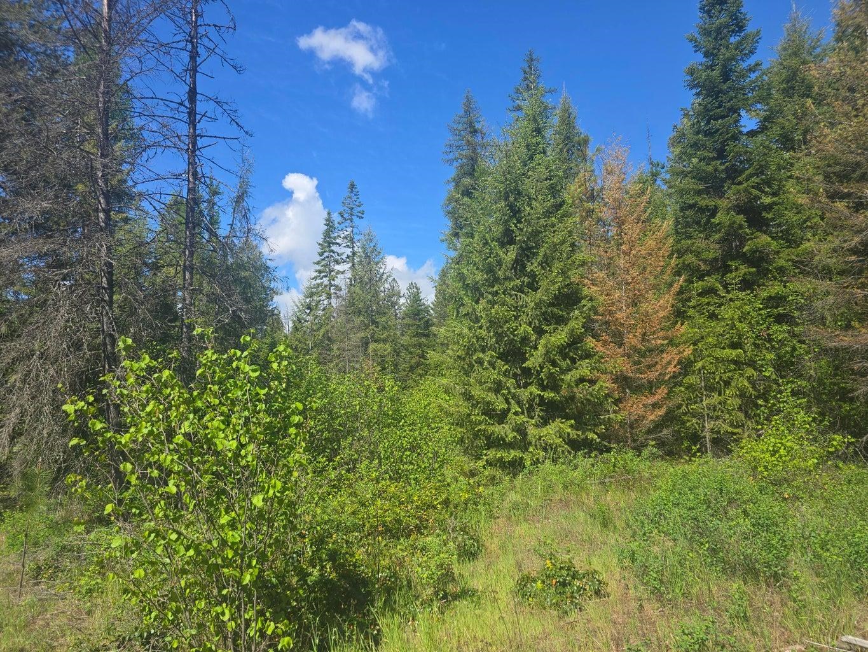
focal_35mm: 23
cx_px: 434
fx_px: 577
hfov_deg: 73.9
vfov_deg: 58.9
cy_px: 326
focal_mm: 6.3
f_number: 1.7
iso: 12
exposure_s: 1/604
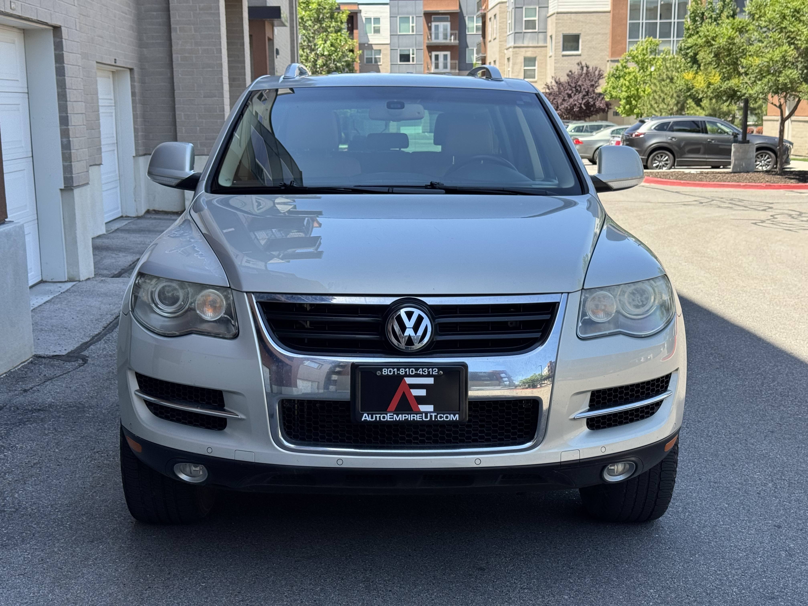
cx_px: 404
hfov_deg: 39.7
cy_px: 303
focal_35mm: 48
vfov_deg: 30.3
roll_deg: +0.3
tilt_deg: -10.8
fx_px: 1120
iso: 64
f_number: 1.78
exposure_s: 1/832
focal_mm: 6.76
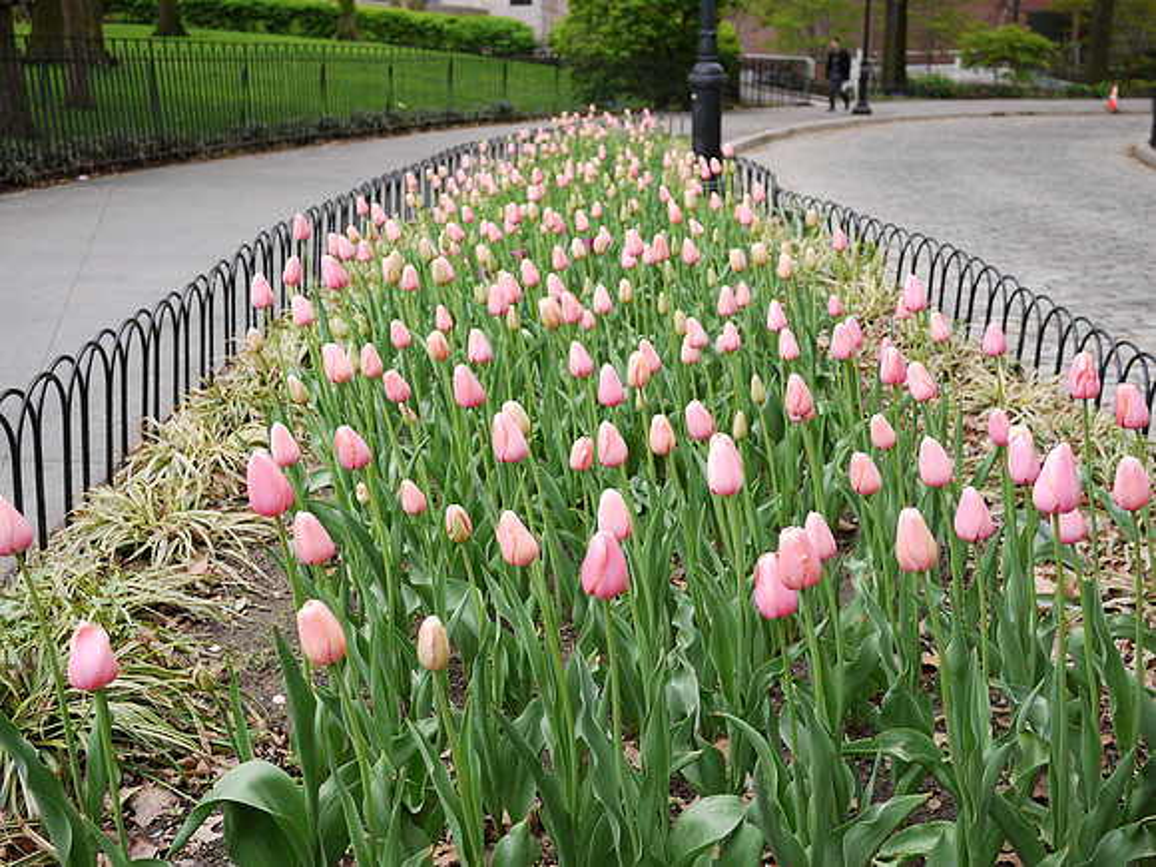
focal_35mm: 40
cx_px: 578
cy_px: 434
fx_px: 1336
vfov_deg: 36.0
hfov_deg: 46.8
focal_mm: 20
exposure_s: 1/60
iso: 100
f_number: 2.8
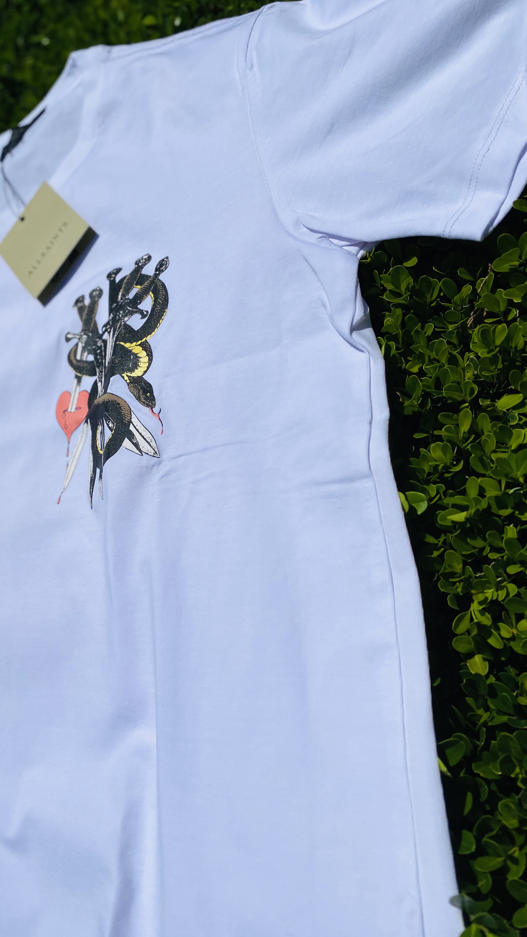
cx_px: 183
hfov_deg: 39.8
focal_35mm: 29
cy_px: 473
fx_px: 720
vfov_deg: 66.1
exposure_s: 1/18868
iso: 40
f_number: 1.8
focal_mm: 4.25
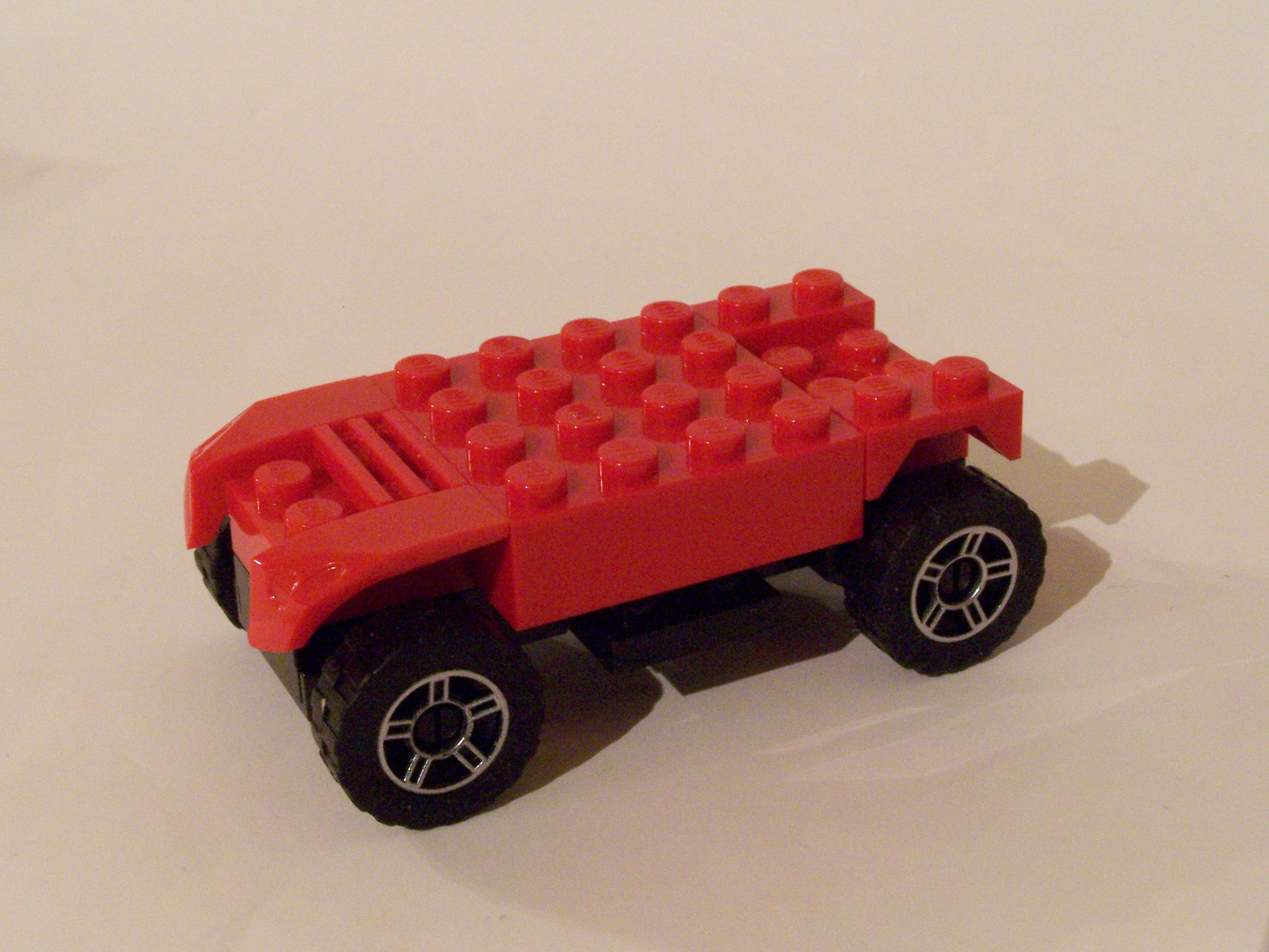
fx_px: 2346
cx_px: 634
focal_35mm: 64
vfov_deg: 22.9
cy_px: 476
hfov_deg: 30.3
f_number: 8
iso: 400
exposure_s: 1/2
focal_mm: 10.7
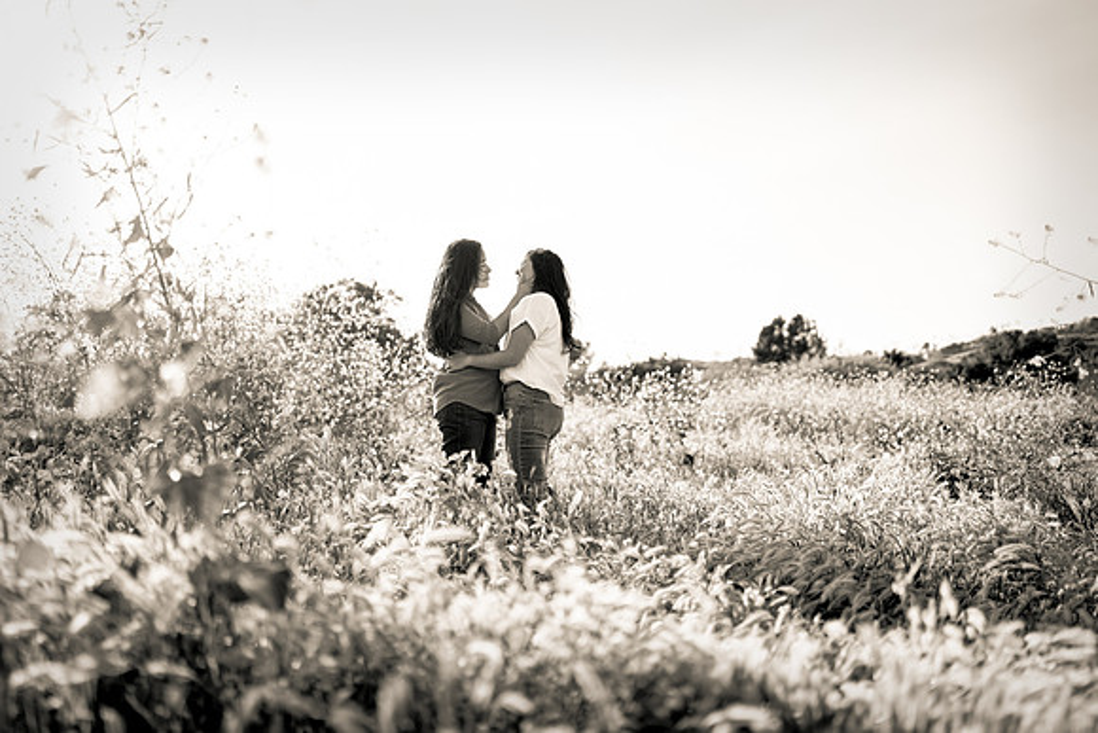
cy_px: 366
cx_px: 549
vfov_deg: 37.9
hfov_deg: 54.4
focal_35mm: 35
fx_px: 1068
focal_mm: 35
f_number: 1.4
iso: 100
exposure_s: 1/3200
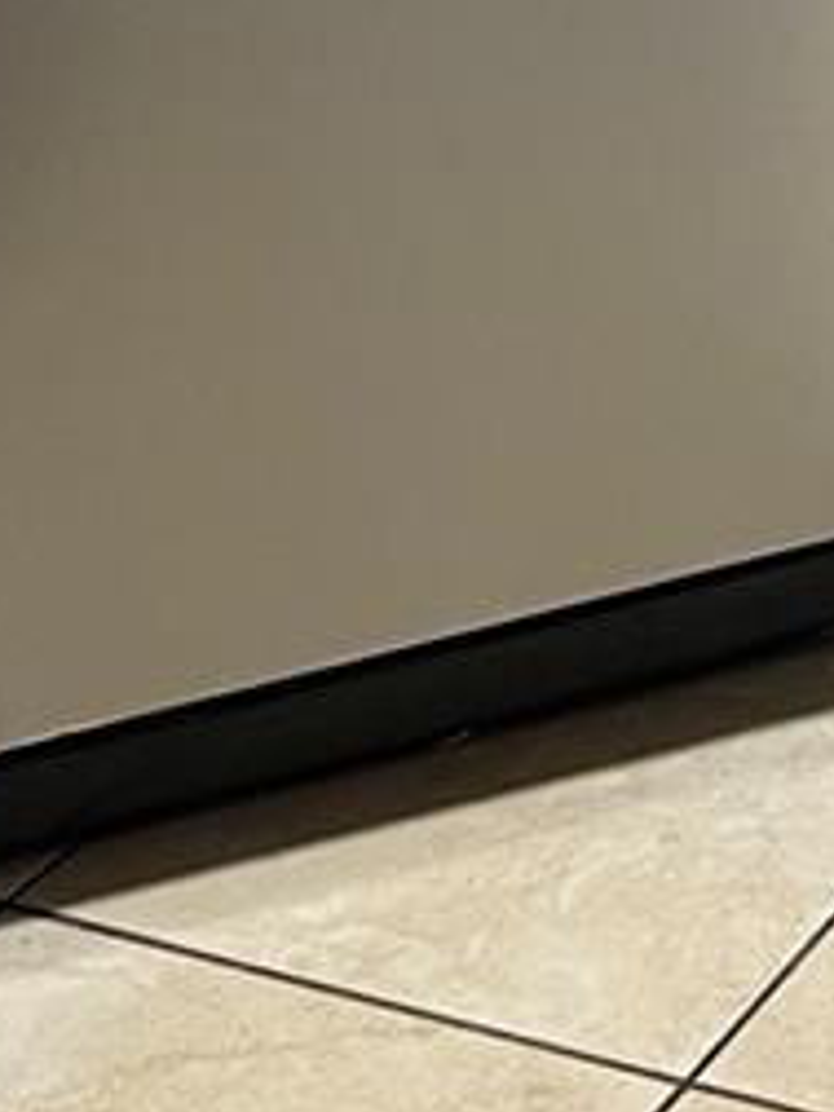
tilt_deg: -4.9
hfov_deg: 10.7
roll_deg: +1.3
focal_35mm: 124
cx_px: 1783
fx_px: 3983
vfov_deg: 13.0
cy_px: -1346
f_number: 1.5
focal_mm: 5.7
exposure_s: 1/60
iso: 100
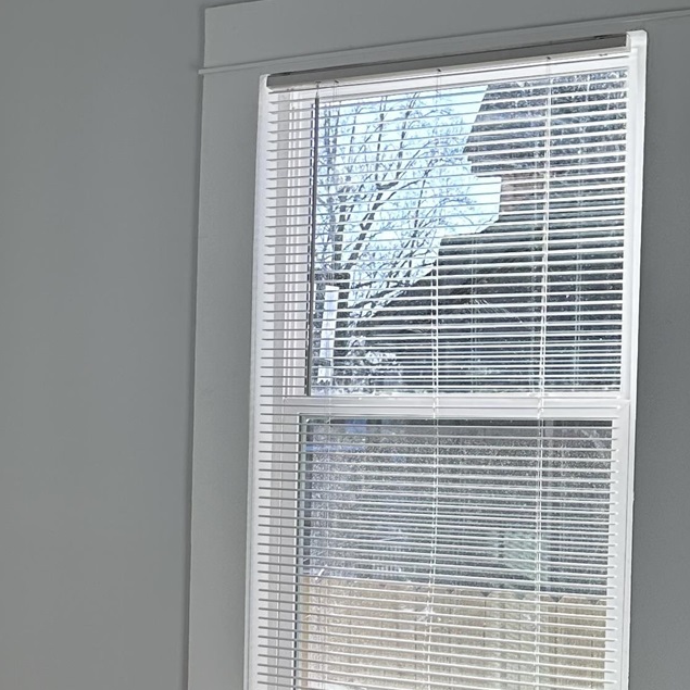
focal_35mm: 77
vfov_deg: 22.4
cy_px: 451
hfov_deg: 20.8
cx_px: -160
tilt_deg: -2.0
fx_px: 1736
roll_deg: -1.1
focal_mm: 6.86
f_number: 1.78
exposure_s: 1/480
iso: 80
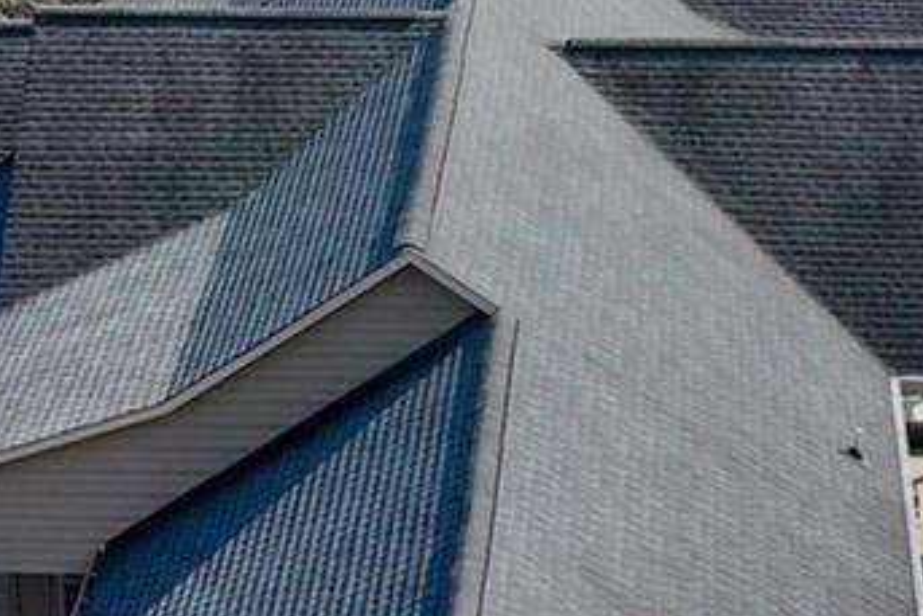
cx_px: 538
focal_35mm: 149
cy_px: 336
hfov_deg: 13.8
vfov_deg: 9.2
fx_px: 3822
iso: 200
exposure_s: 1/2000
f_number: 2.8
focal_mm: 12.29
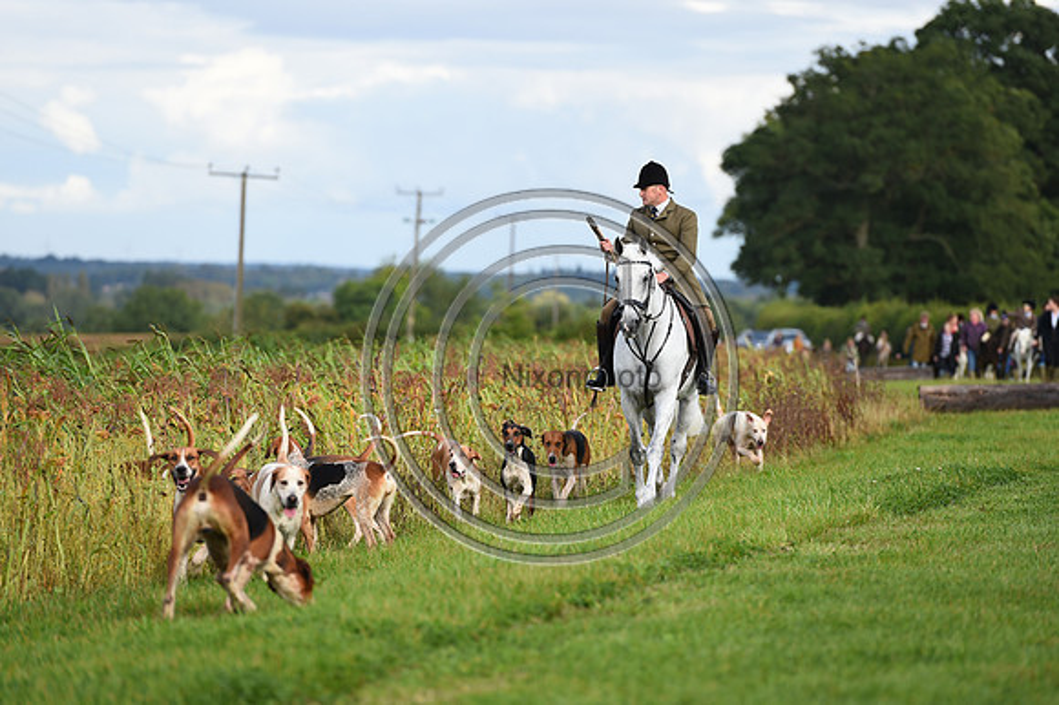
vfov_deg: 6.9
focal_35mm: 200
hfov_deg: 10.3
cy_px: 352
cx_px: 530
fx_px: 5880
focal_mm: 200
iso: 200
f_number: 4
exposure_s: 1/800
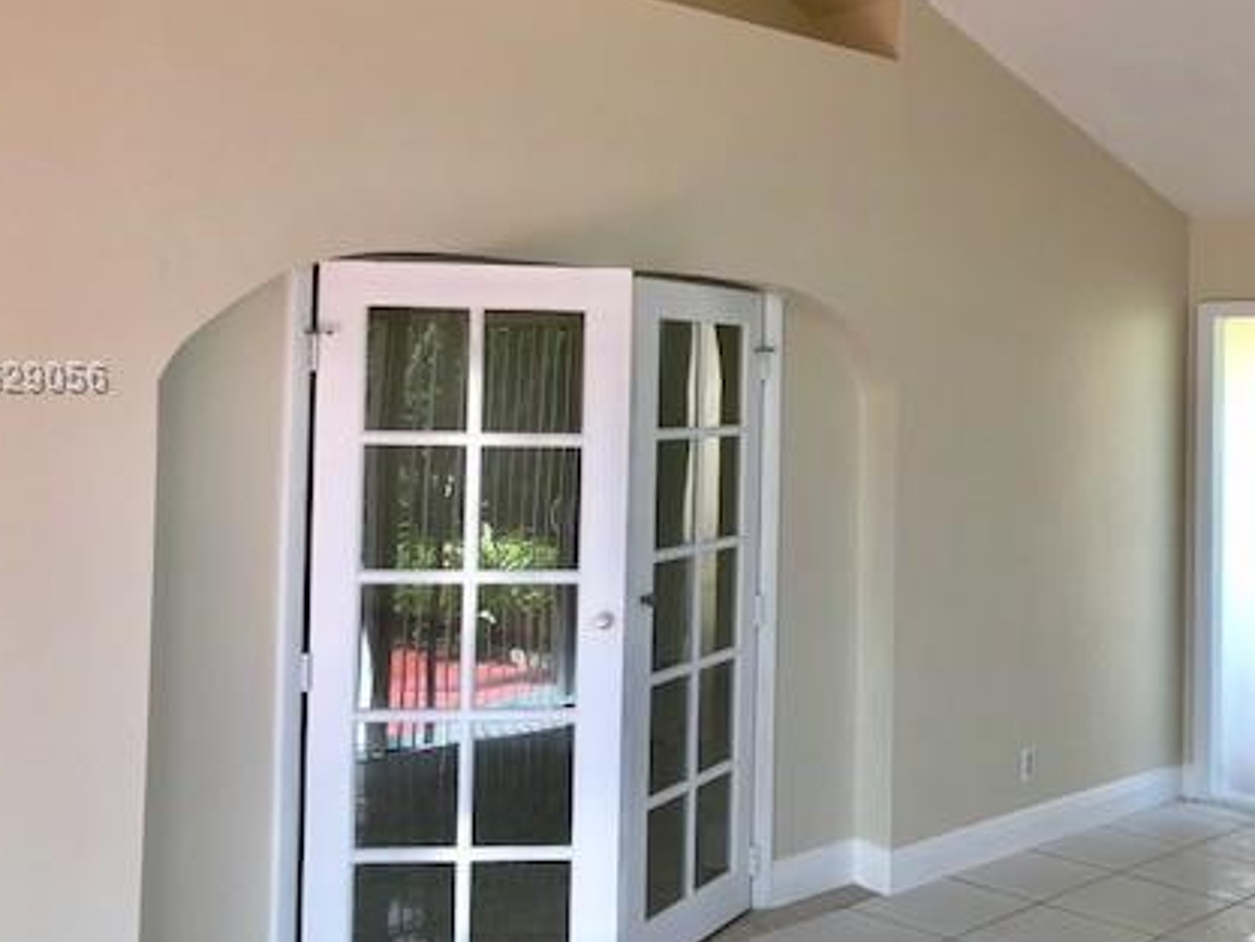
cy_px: 379
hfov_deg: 43.0
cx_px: 870
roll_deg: -0.9
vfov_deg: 33.5
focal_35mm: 43
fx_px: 1559
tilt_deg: +0.9
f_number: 1.8
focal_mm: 3.99
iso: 20
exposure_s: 1/120
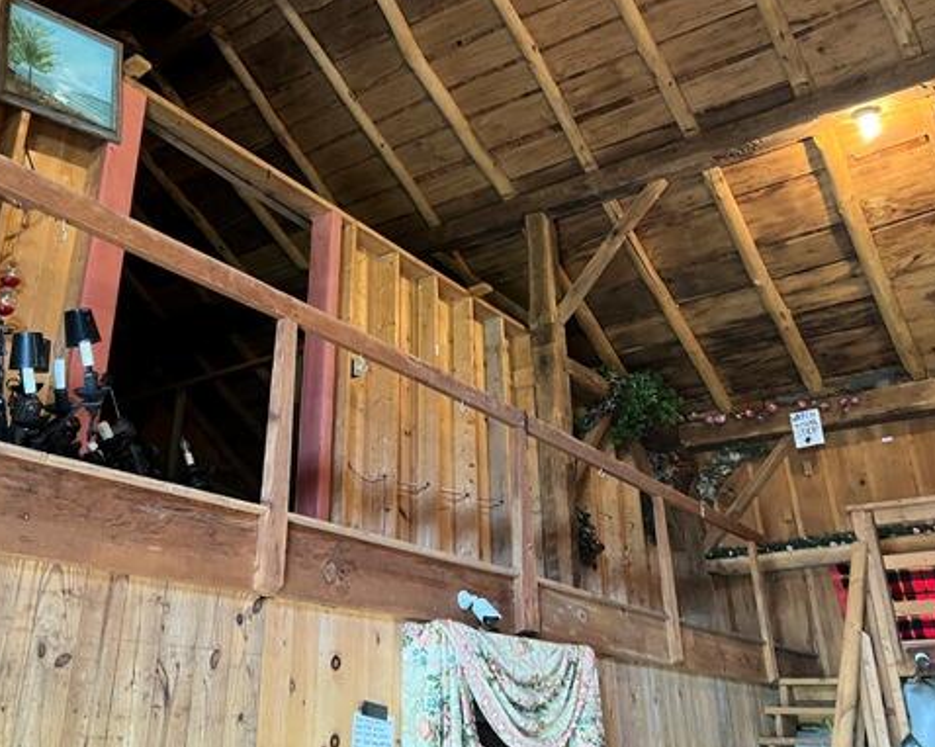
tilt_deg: +25.3
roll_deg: -1.0
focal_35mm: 34
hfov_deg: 52.6
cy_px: 293
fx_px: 940
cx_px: 381
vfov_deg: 43.1
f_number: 1.5
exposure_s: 1/30
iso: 500
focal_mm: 5.7
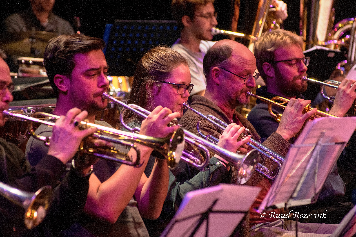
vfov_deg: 6.8
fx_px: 1996
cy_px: 118
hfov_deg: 10.2
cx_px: 178
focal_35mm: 202
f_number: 5
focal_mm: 135
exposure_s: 1/160
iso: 400
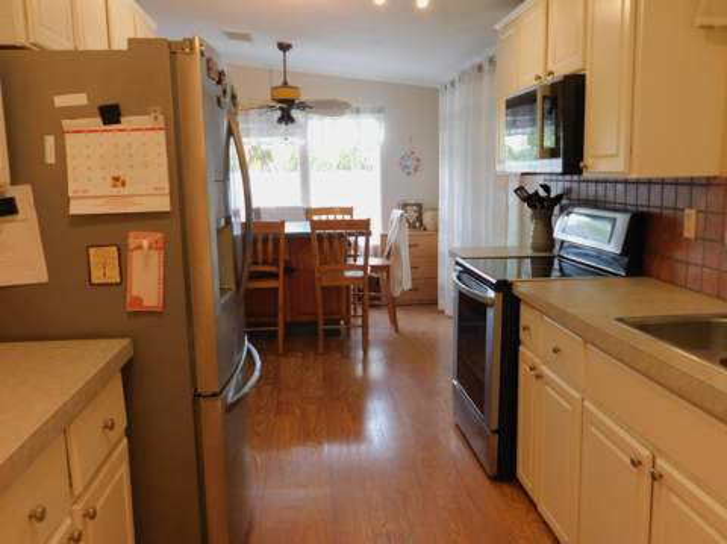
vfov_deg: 46.7
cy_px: 272
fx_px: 629
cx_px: 364
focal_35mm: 30
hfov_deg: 60.0
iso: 250
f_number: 3.2
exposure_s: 1/30
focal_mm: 5.3
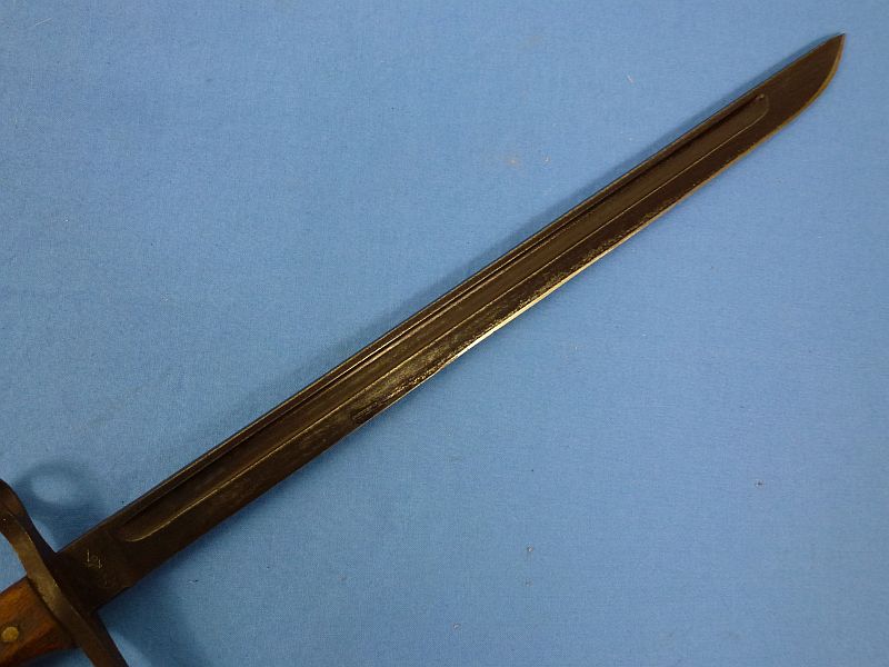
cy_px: 334
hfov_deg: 63.4
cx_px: 444
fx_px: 719
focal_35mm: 28
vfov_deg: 49.7
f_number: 3.5
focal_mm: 5
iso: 250
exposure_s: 1/60
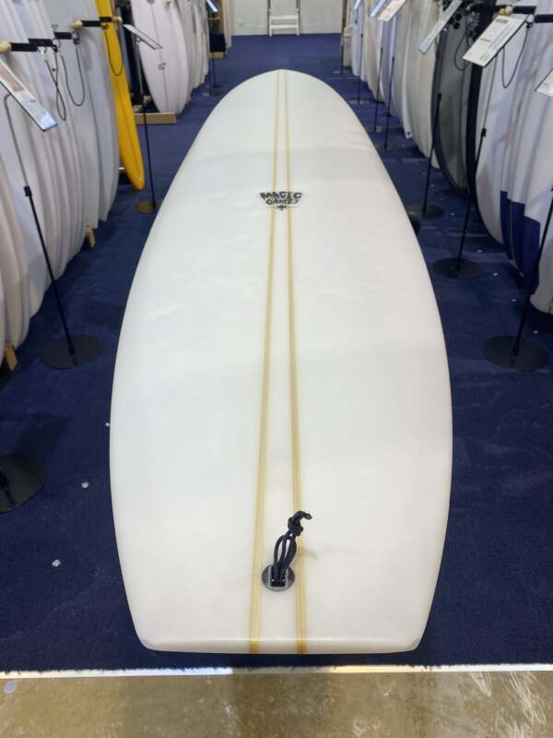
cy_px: 369
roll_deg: +1.8
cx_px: 276
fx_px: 554
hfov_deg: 53.1
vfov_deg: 67.3
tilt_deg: -34.7
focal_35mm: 26
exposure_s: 1/120
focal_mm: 4.25
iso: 64
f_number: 1.8
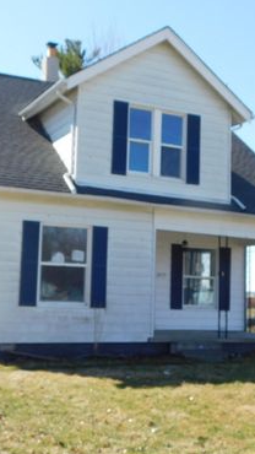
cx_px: 119
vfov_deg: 39.2
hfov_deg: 22.6
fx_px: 637
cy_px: 226
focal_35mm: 53
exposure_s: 1/640
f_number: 3.5
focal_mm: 6.3
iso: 125
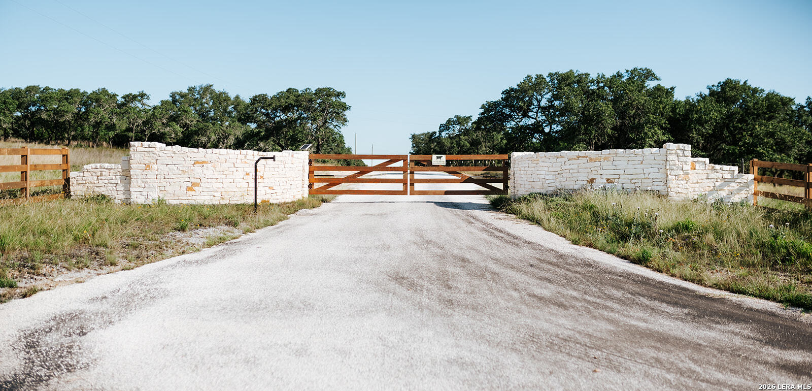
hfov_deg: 53.6
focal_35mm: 39
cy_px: 191
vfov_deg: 27.3
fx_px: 804
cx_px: 413
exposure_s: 1/5000
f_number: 2.2
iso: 125
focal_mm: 35
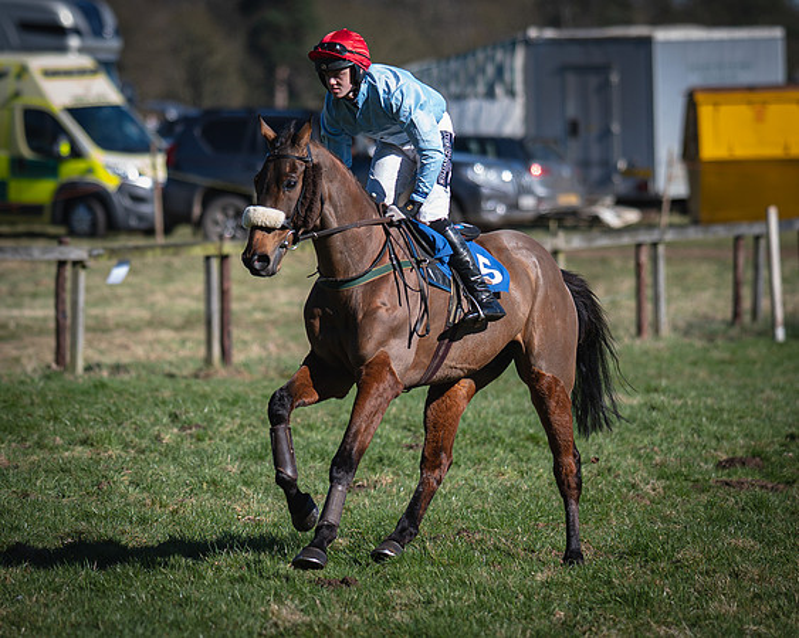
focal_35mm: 361
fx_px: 8539
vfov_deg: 4.3
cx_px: 392
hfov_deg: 5.4
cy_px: 317
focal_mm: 135
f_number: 1.8
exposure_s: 1/2500
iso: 50
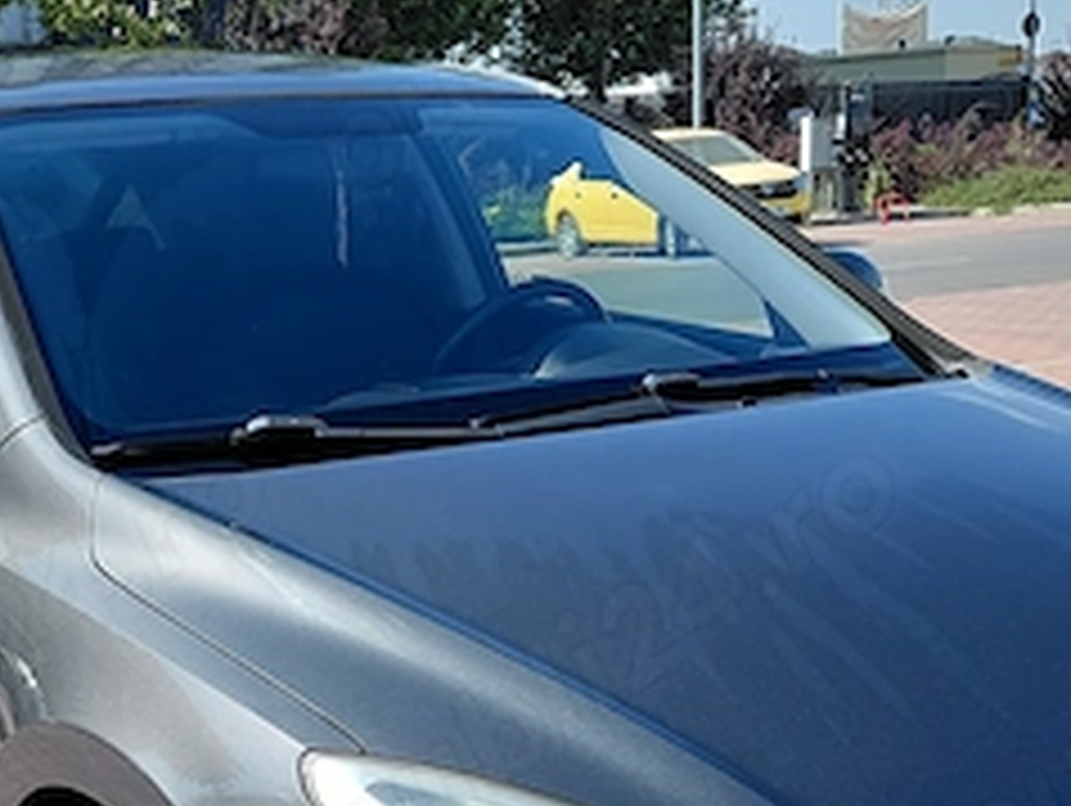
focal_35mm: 63
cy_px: 716
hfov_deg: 30.3
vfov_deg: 22.8
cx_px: 288
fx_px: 1951
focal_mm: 4.69
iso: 50
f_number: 1.8
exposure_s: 1/1762
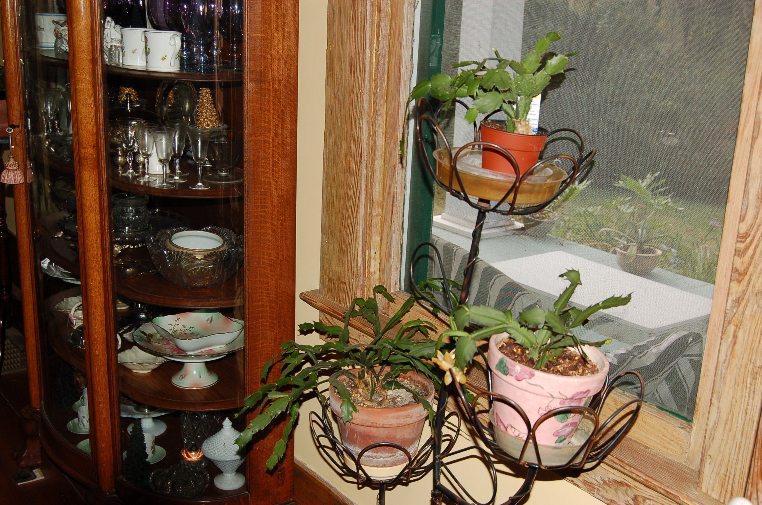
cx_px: 381
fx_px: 887
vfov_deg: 31.8
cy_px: 252
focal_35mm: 42
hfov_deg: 46.5
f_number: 5.6
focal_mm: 28
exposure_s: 1/125
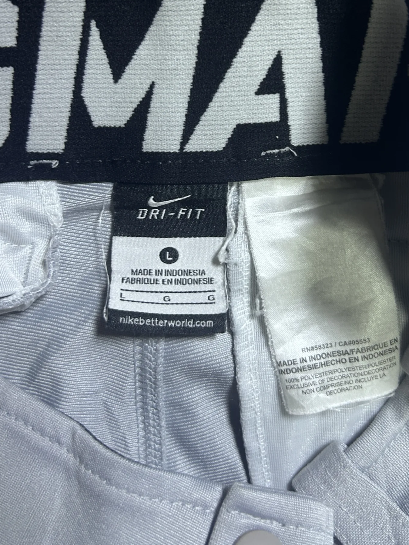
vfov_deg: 49.1
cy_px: 175
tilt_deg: -65.6
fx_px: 583
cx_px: 231
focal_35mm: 37
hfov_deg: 38.6
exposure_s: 1/50
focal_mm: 5.7
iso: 125
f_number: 1.5
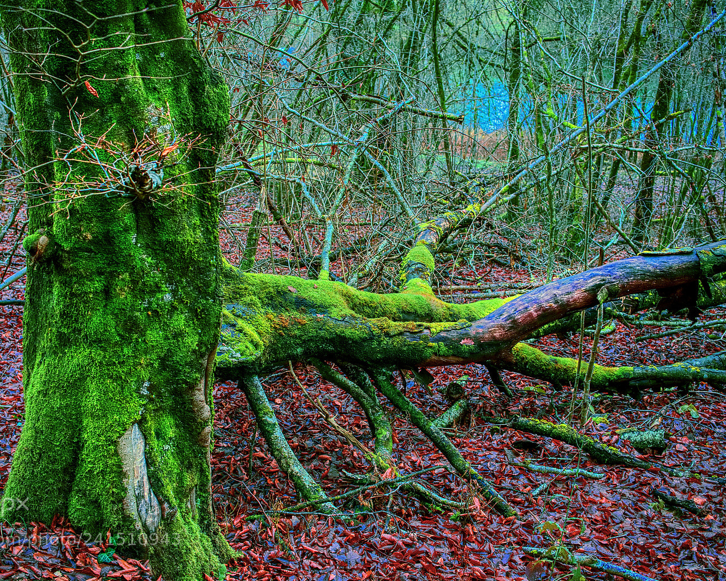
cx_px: 333
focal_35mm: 40
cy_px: 287
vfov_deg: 37.3
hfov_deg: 45.8
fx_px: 859
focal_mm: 35
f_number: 5.6
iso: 200
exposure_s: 1/20
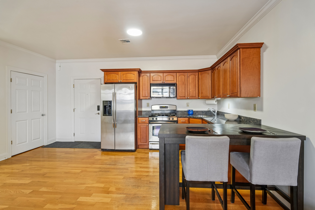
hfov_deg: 96.7
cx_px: 158
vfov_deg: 73.7
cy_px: 105
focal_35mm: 16
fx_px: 140
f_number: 8
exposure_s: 1/3.33
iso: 400
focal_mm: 16
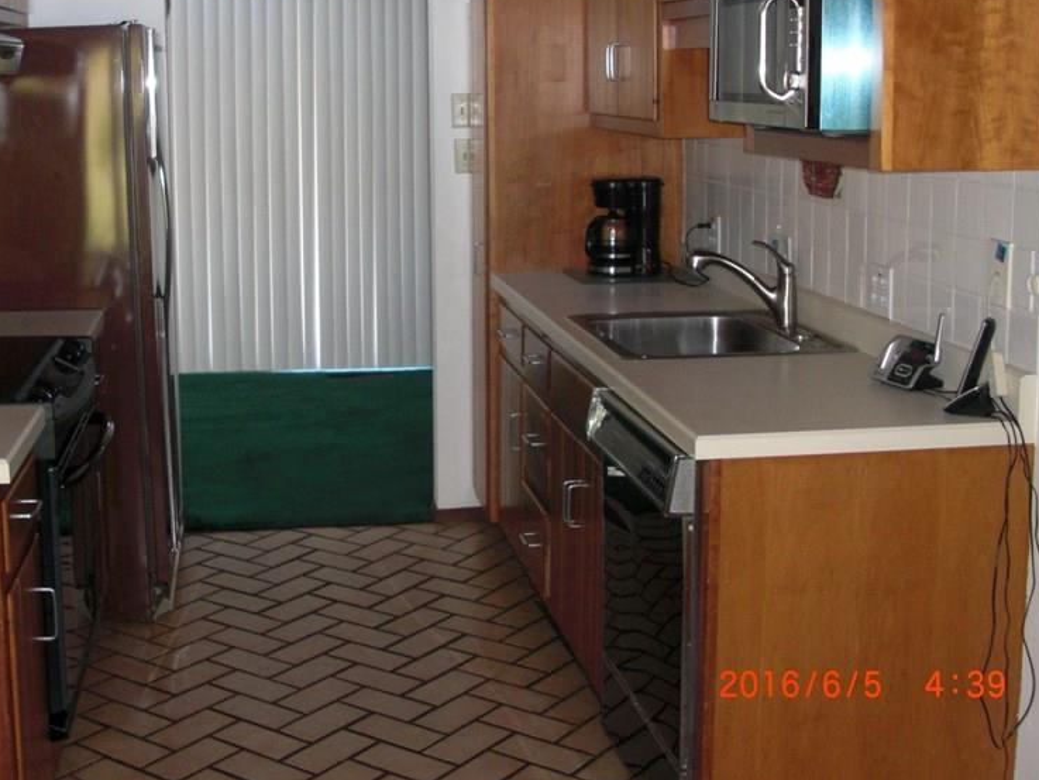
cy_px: 251
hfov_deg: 37.9
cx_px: 371
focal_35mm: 50
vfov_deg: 28.9
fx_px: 1501
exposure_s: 1/60
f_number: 2.8
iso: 200
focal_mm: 6.3
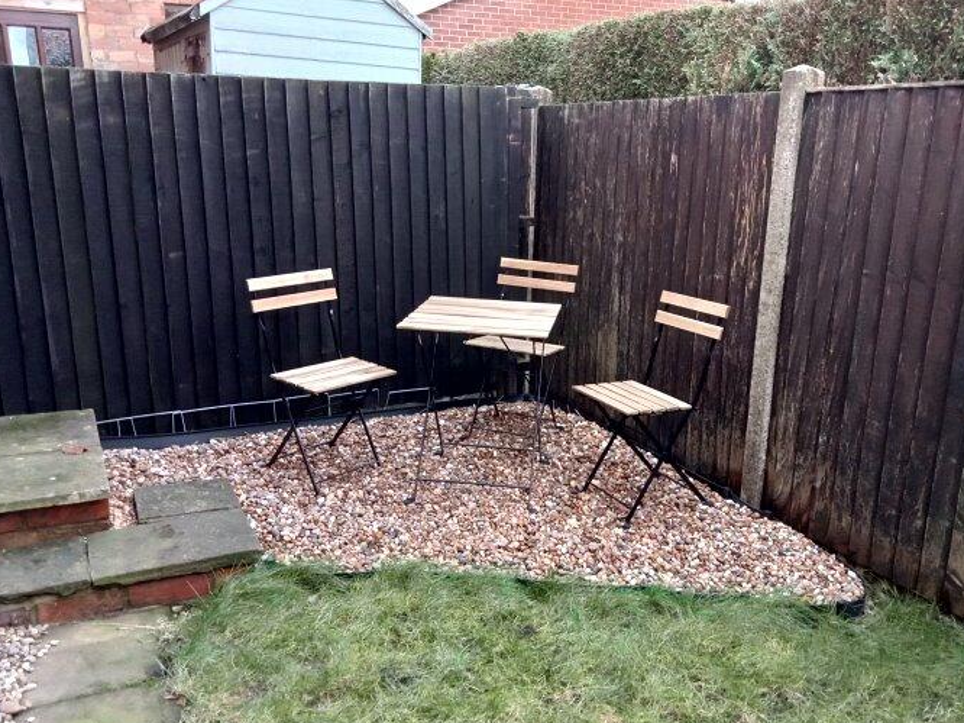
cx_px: 541
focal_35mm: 35
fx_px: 974
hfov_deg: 52.5
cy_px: 371
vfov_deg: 40.7
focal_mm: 3.46
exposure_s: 1/33.3
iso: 520
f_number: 2.2
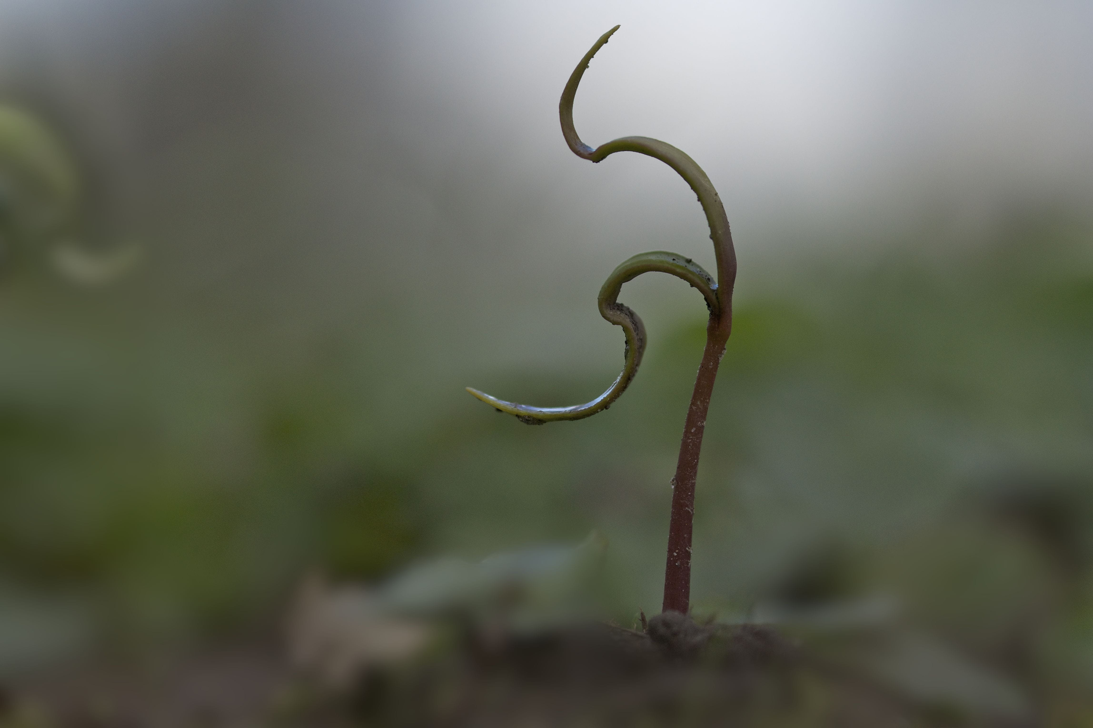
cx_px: 546
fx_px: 4779
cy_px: 364
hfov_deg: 13.0
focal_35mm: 158
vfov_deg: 8.7
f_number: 4.5
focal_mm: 105
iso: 200
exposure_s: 1/1000
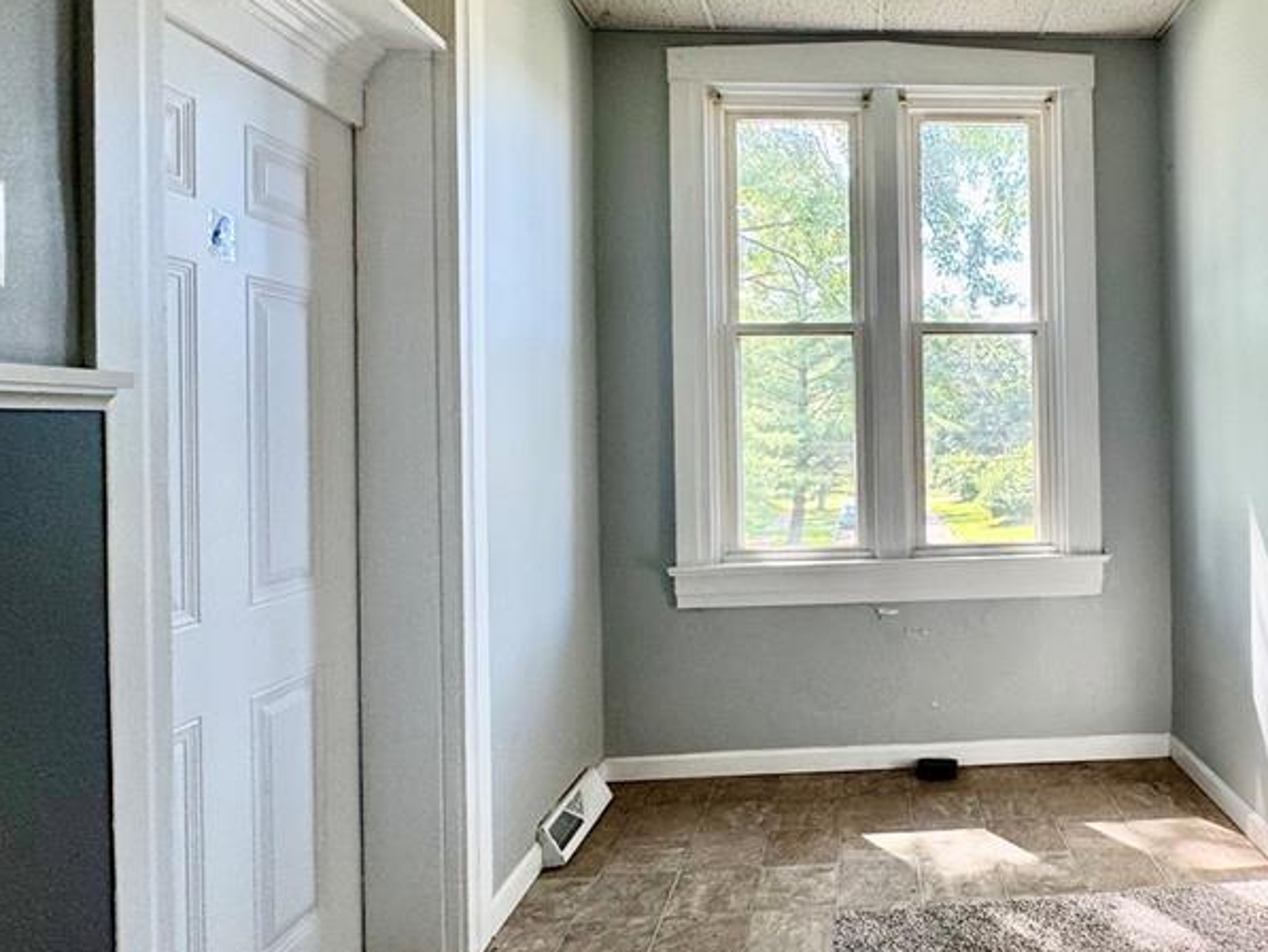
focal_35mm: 24
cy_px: 423
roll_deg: +1.0
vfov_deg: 56.7
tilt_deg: -0.2
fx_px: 879
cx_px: 932
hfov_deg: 67.6
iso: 125
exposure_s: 1/120
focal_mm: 2.22
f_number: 2.2
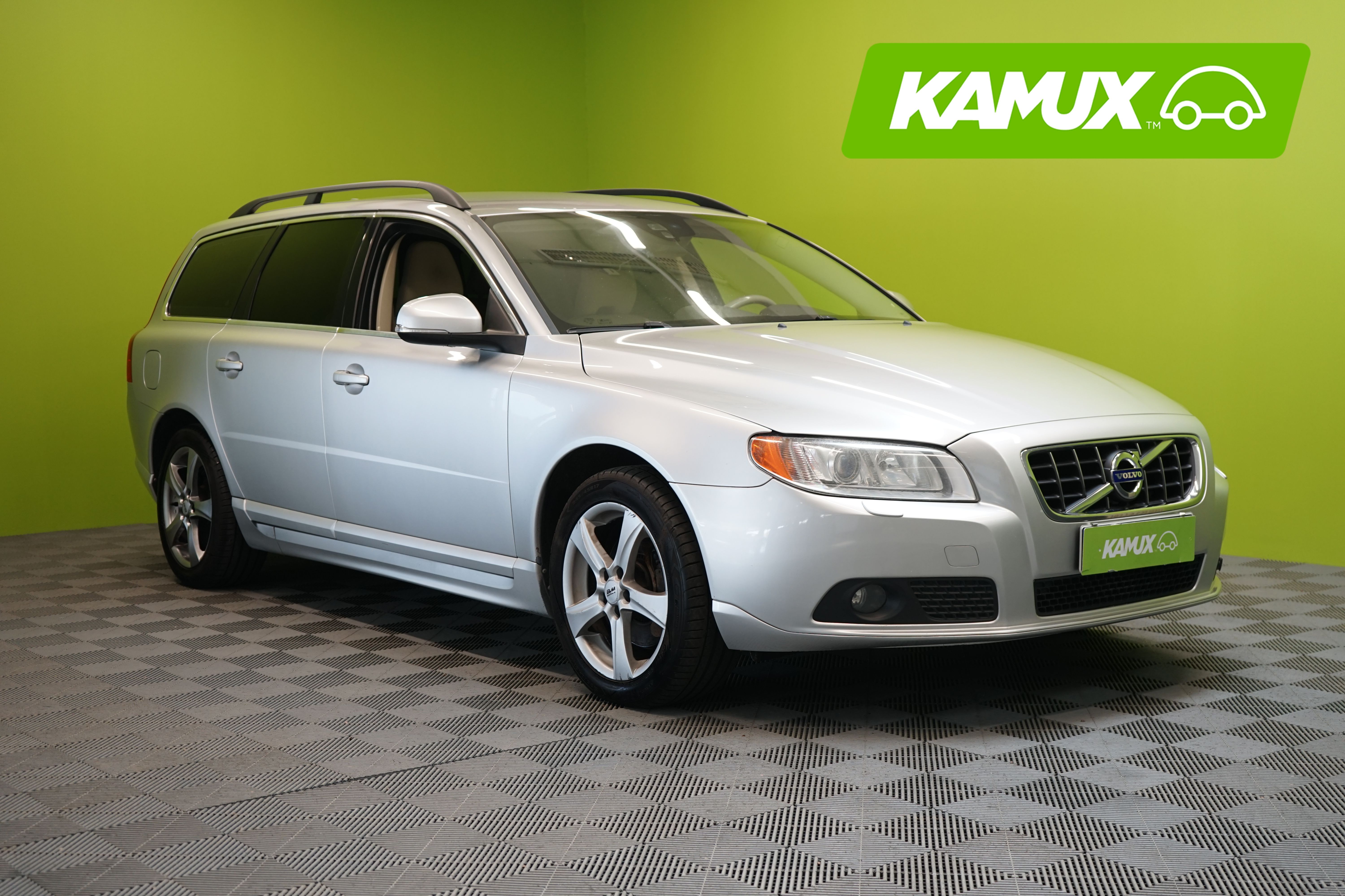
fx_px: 1718
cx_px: 672
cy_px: 448
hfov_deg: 42.7
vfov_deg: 29.2
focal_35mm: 46
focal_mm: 46
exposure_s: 1/30
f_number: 4.5
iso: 500
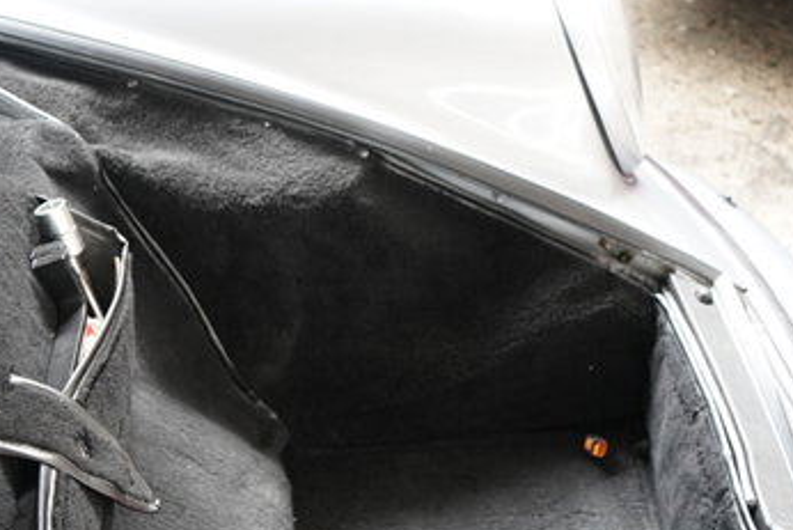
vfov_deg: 21.1
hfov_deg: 32.1
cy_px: 544
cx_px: 256
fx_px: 1366
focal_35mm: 62
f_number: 4
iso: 2000
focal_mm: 28
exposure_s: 1/50
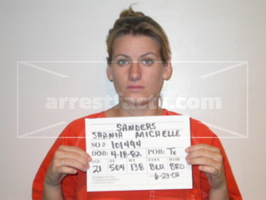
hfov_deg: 28.6
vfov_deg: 21.6
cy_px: 100
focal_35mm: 68
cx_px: 133
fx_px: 523
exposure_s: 1/60.3
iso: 100
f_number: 3.3
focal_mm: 14.2
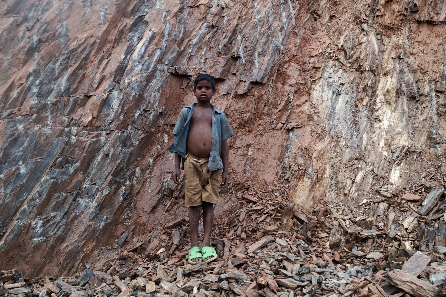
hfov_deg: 49.6
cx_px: 223
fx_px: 483
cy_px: 148
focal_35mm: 39
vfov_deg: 34.2
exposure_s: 1/60
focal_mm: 26
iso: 400
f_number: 5.6
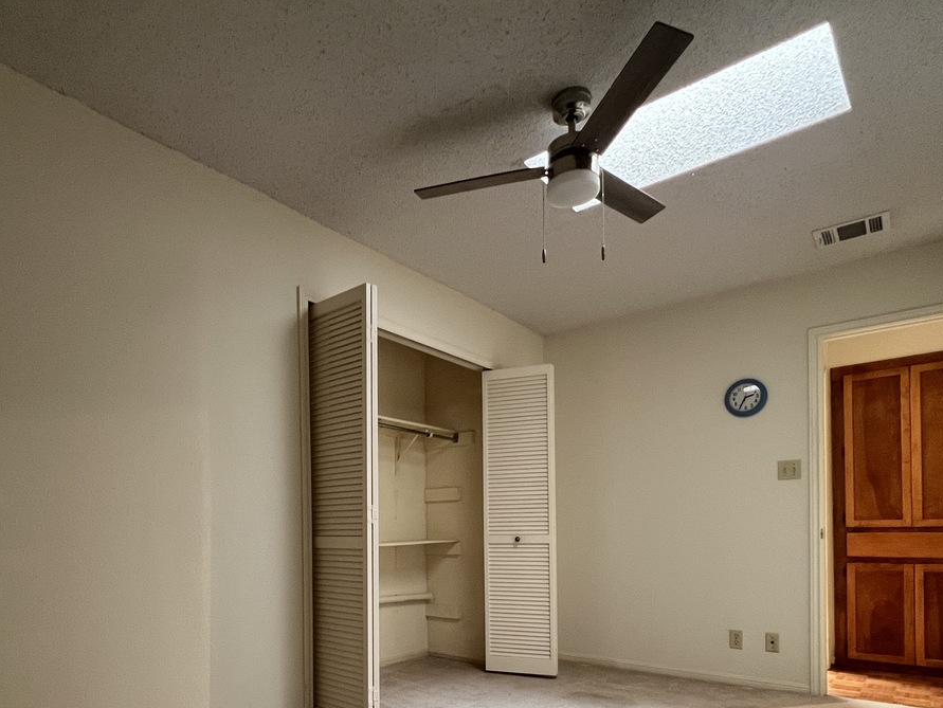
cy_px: 534
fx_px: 572
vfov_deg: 59.9
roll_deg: +0.4
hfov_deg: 78.3
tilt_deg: +0.4
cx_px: 388
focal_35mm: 21
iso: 320
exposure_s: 1/60
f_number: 1.8
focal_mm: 1.57
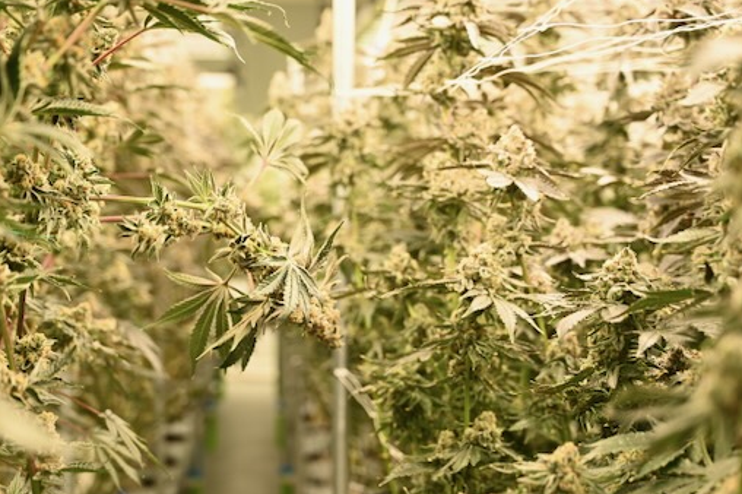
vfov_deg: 21.5
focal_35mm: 63
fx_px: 1298
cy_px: 307
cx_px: 294
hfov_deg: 31.8
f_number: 4
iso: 200
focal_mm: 50
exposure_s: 1/125
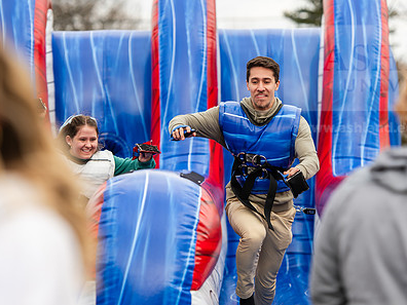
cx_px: 253
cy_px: 149
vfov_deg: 7.8
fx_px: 2234
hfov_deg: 10.4
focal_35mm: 190
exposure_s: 1/800
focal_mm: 135
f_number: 3.5
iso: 125
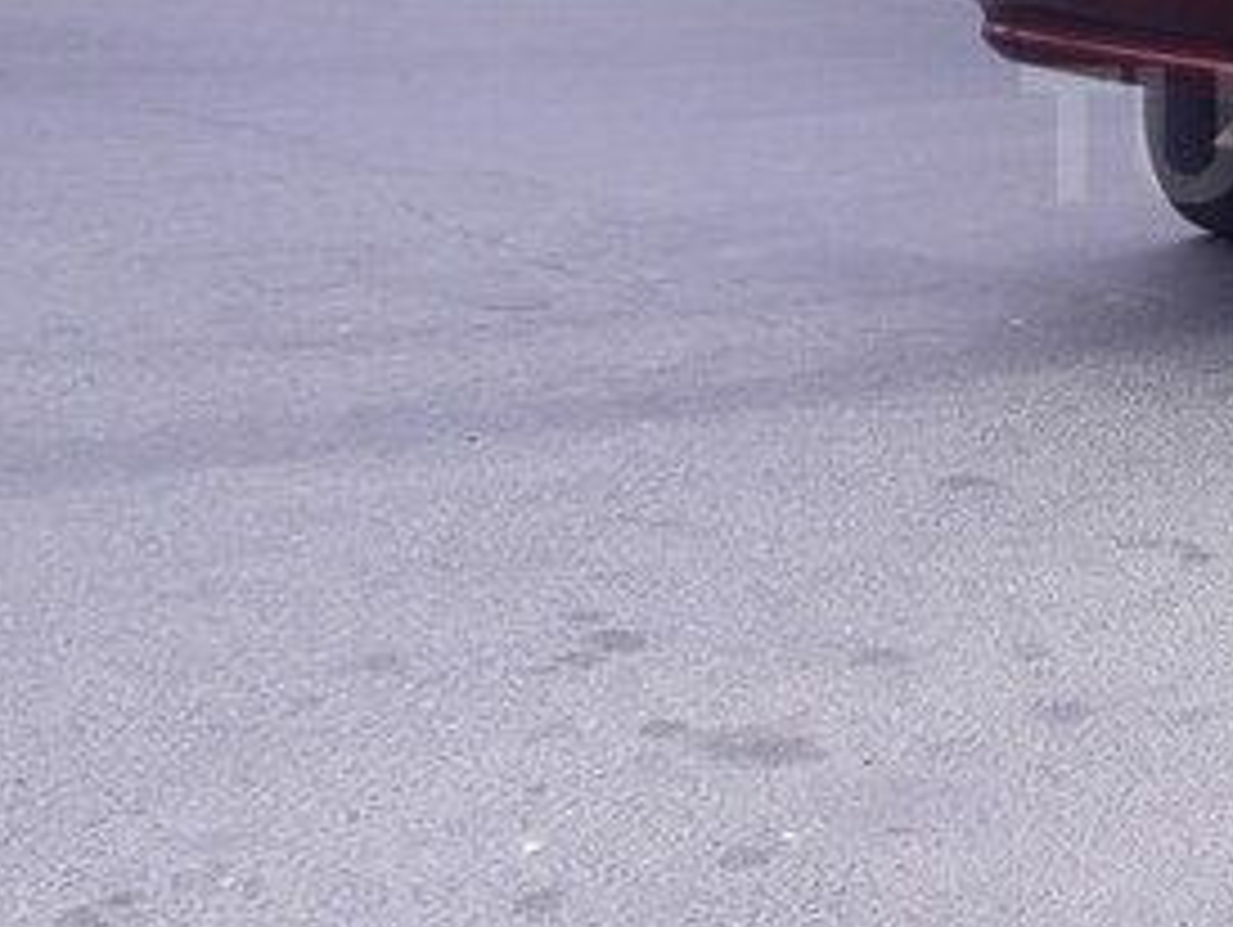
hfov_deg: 26.5
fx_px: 2317
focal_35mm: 65
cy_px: 133
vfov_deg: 22.2
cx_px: 1480
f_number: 1.9
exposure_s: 1/494
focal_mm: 3.6
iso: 40
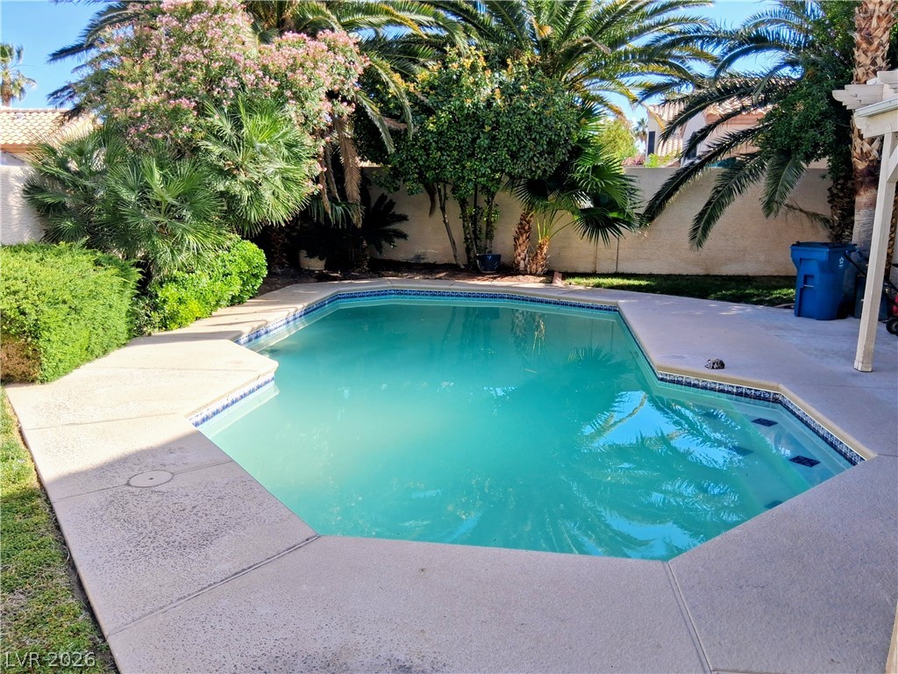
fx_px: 674
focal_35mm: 26
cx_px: 449
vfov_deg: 53.1
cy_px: 337
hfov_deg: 67.3
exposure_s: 1/349
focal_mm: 3.98
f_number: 1.8
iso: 25
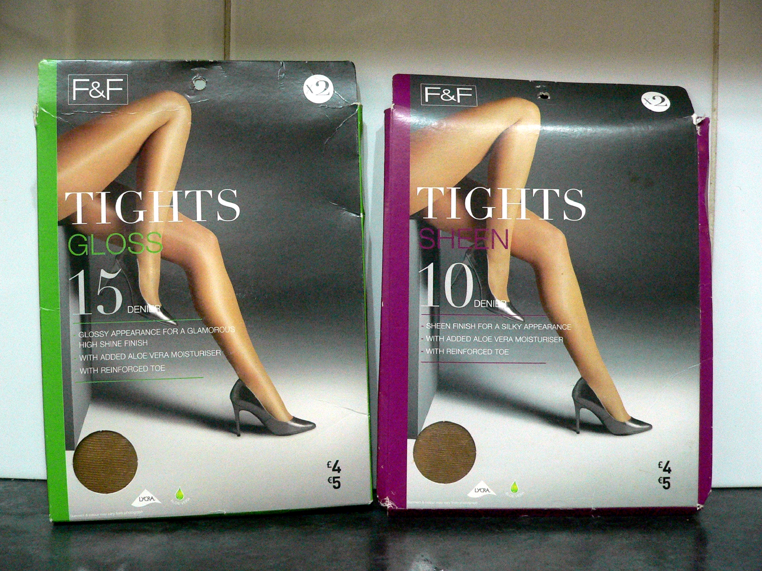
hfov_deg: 51.4
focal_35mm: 36
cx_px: 381
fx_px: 792
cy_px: 286
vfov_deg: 39.7
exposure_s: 1/25
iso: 400
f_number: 2.8
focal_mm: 6
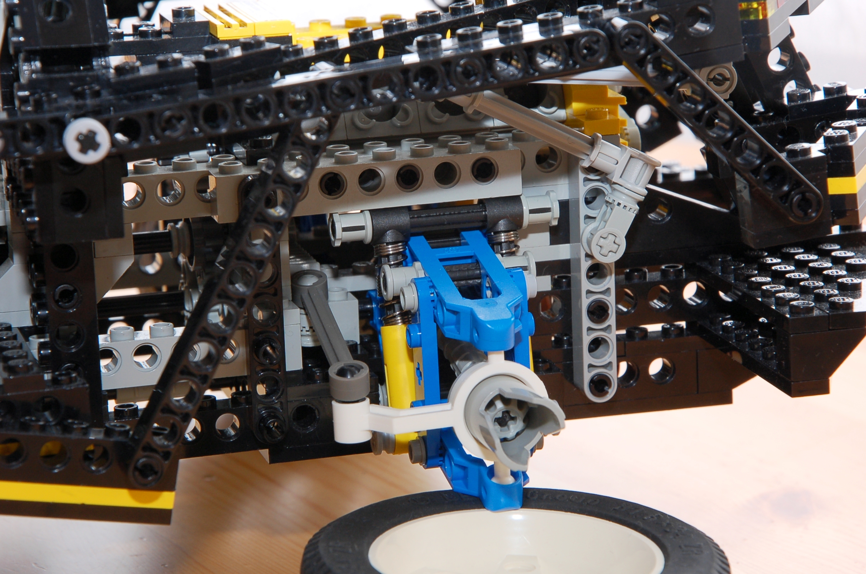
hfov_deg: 13.1
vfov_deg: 8.7
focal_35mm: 158
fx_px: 3782
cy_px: 287
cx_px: 433
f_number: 13
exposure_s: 1/60
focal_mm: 105
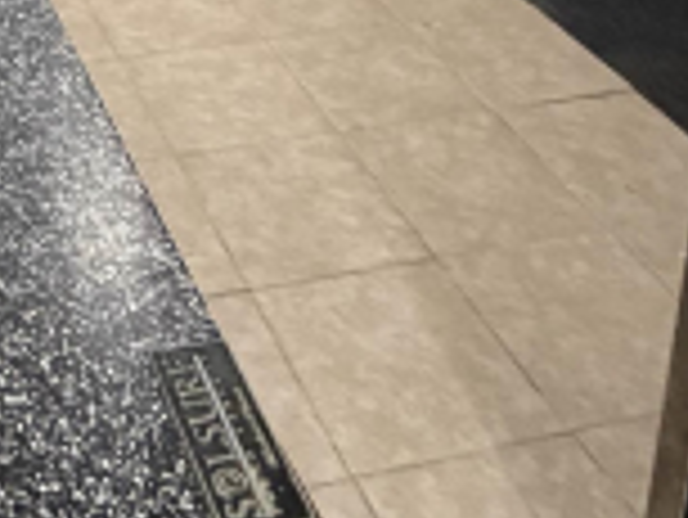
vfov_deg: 18.7
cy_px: -414
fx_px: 1213
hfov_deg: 29.9
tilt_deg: -9.5
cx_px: 29
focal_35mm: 61
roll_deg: -2.0
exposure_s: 1/60
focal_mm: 2.22
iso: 500
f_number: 2.2
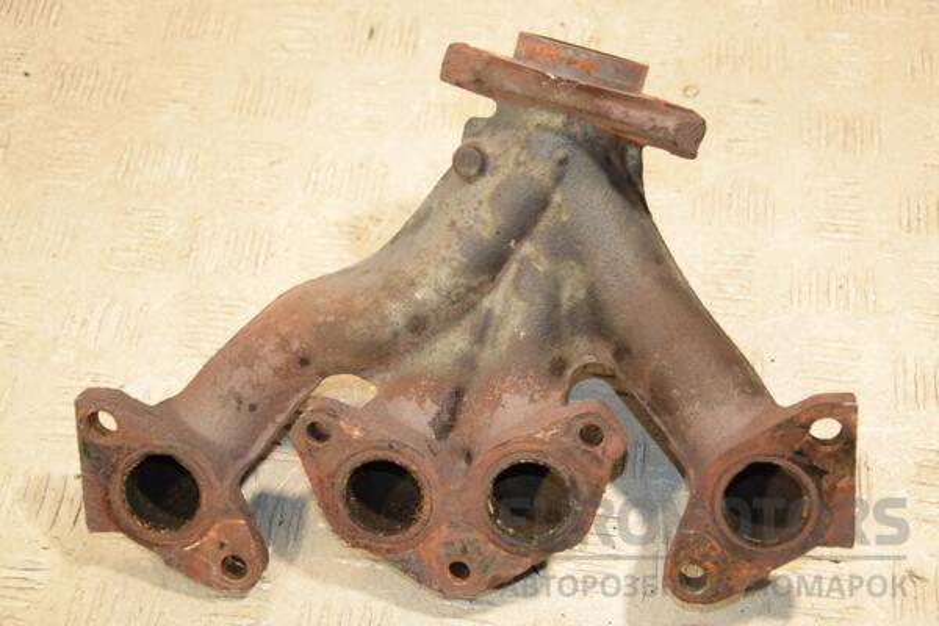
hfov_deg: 31.9
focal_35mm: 63
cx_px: 470
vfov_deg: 21.6
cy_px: 313
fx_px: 1643
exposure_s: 1/160
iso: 800
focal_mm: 42
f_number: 4.8
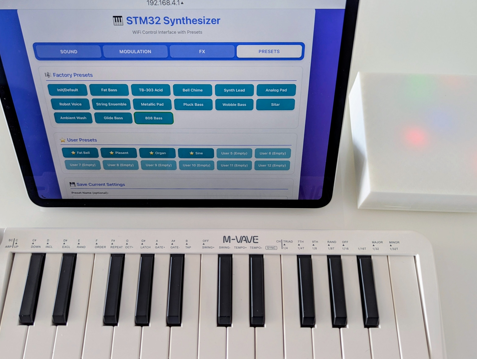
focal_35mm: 31
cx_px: 229
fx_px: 428
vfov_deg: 45.5
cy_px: 170
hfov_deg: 58.3
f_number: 1.85
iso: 171
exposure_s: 1/89.6
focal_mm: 6.81
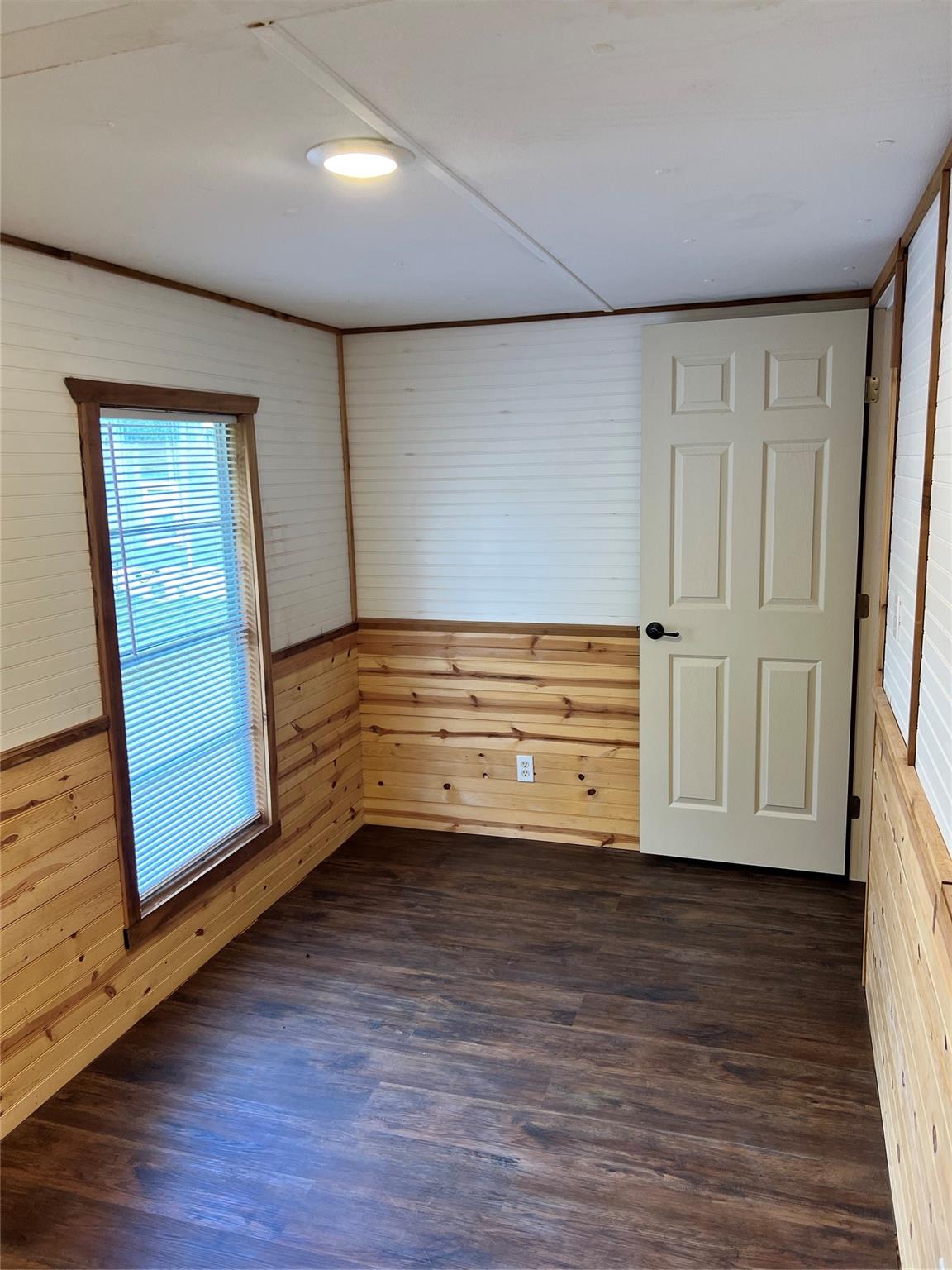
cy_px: 635
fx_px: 953
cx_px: 476
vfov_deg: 67.3
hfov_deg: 53.1
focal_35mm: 26
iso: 80
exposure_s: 1/60
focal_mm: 5.7
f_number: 1.5
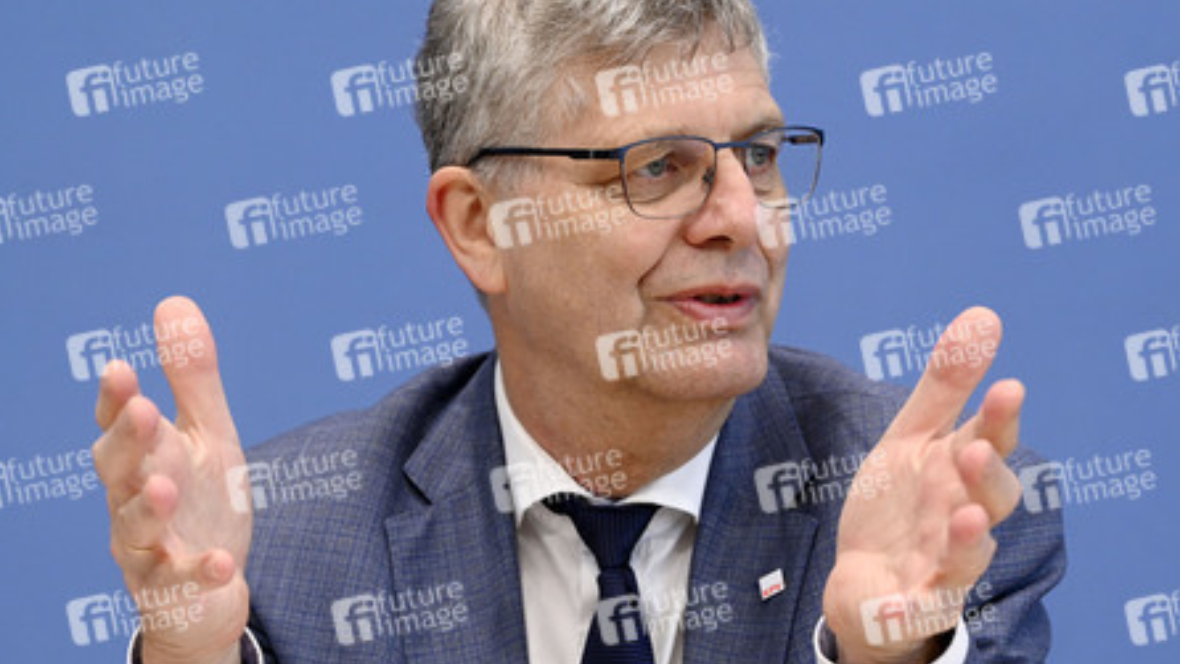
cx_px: 594
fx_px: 4475
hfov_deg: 15.0
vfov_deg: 8.5
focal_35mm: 143
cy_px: 283
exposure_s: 1/400
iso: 3200
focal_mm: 135
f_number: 6.3
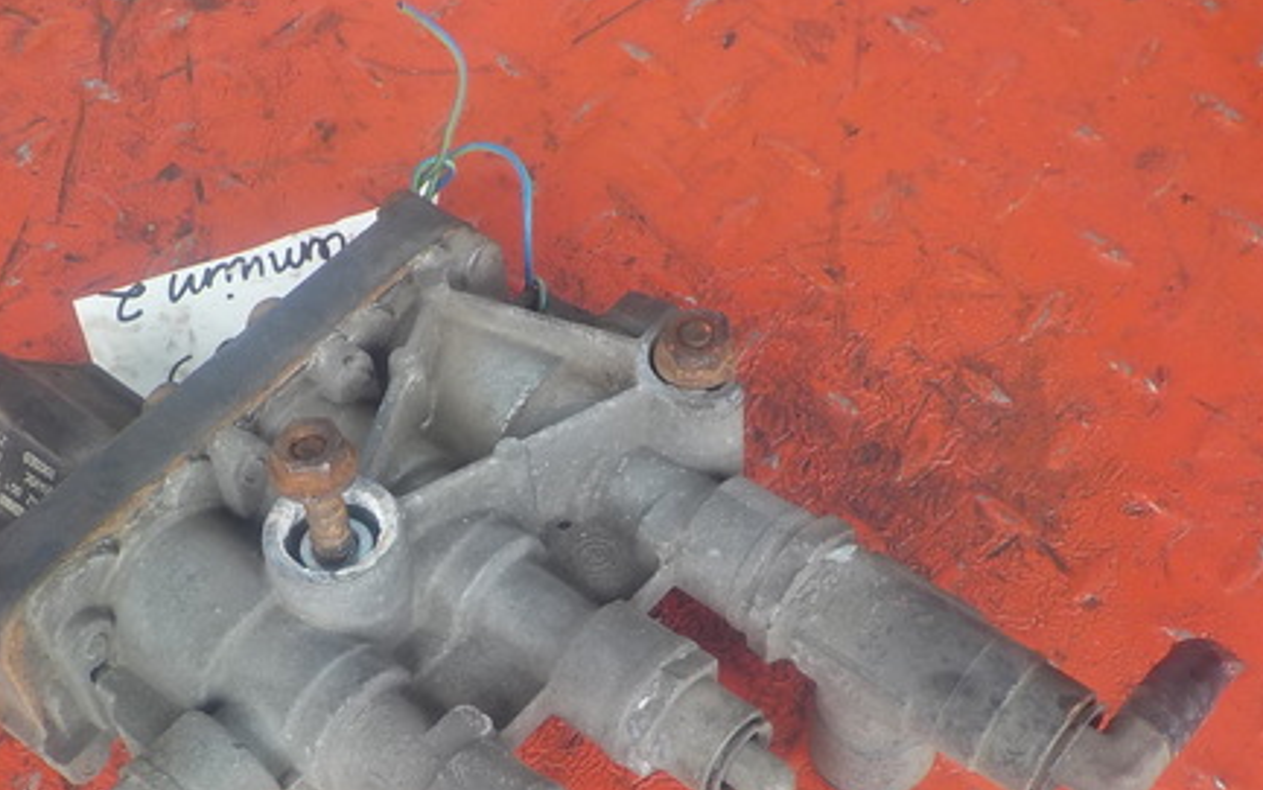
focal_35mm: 47
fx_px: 1618
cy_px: 635
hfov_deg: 42.4
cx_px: 490
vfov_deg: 26.9
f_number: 3.3
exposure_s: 1/60
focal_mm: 4.1
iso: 125
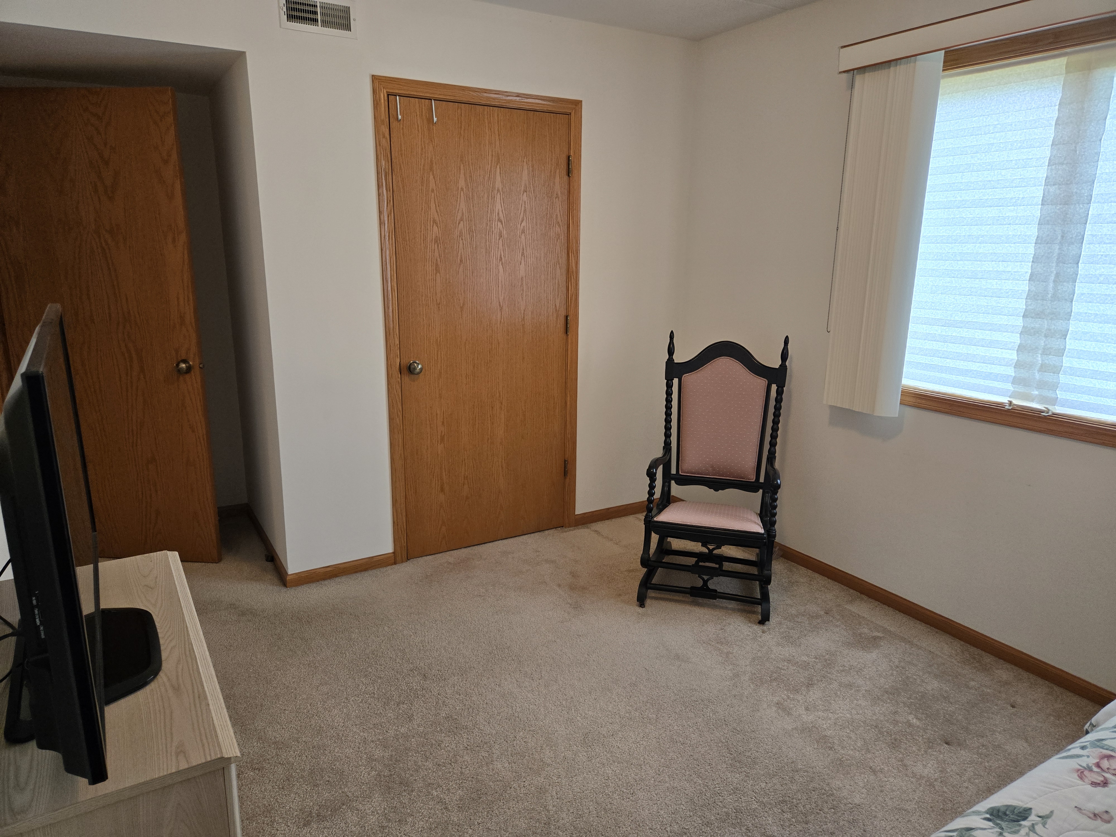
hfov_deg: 73.9
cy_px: 418
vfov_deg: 58.9
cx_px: 558
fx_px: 742
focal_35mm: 23
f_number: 1.8
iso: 200
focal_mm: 5.4
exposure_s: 1/120
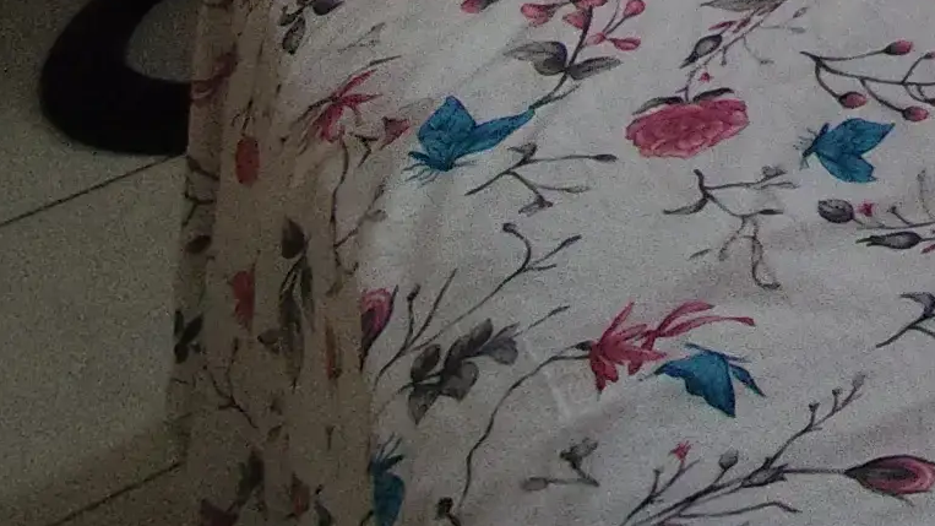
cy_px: -910
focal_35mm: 75
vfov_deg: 11.6
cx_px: 1582
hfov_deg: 21.2
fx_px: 1859
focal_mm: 1.65
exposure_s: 1/60
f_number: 2.2
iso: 100
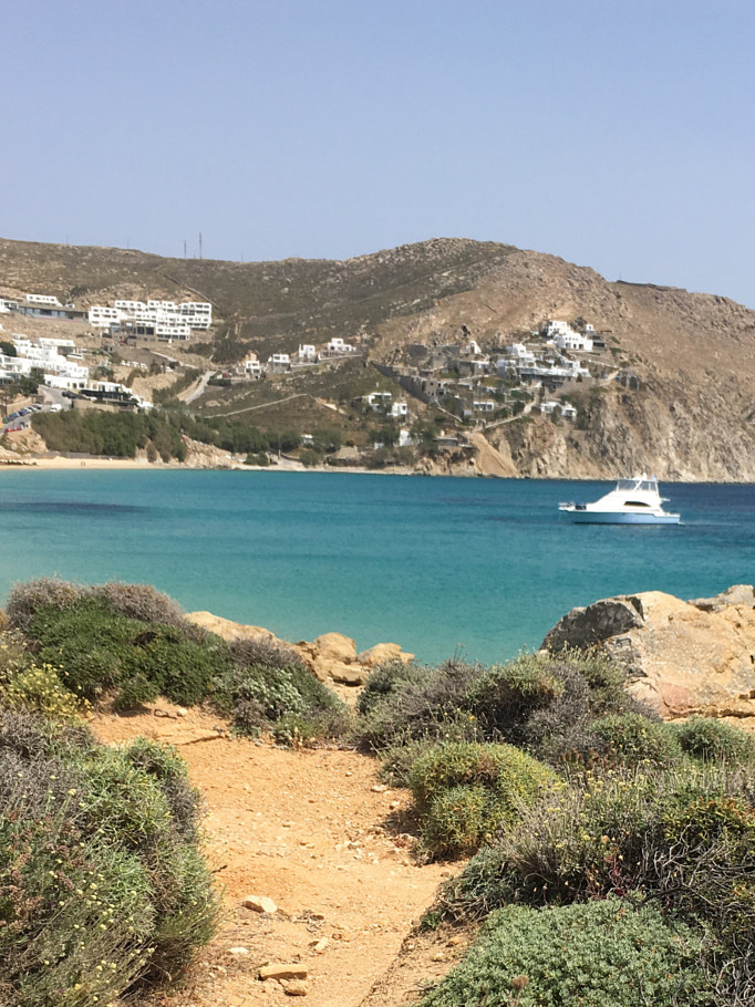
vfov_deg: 36.2
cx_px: 495
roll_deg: -2.6
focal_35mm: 51
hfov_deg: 28.4
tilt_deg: -13.6
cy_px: 809
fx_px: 1484
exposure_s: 1/1789
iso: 25
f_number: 2.2
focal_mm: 4.15
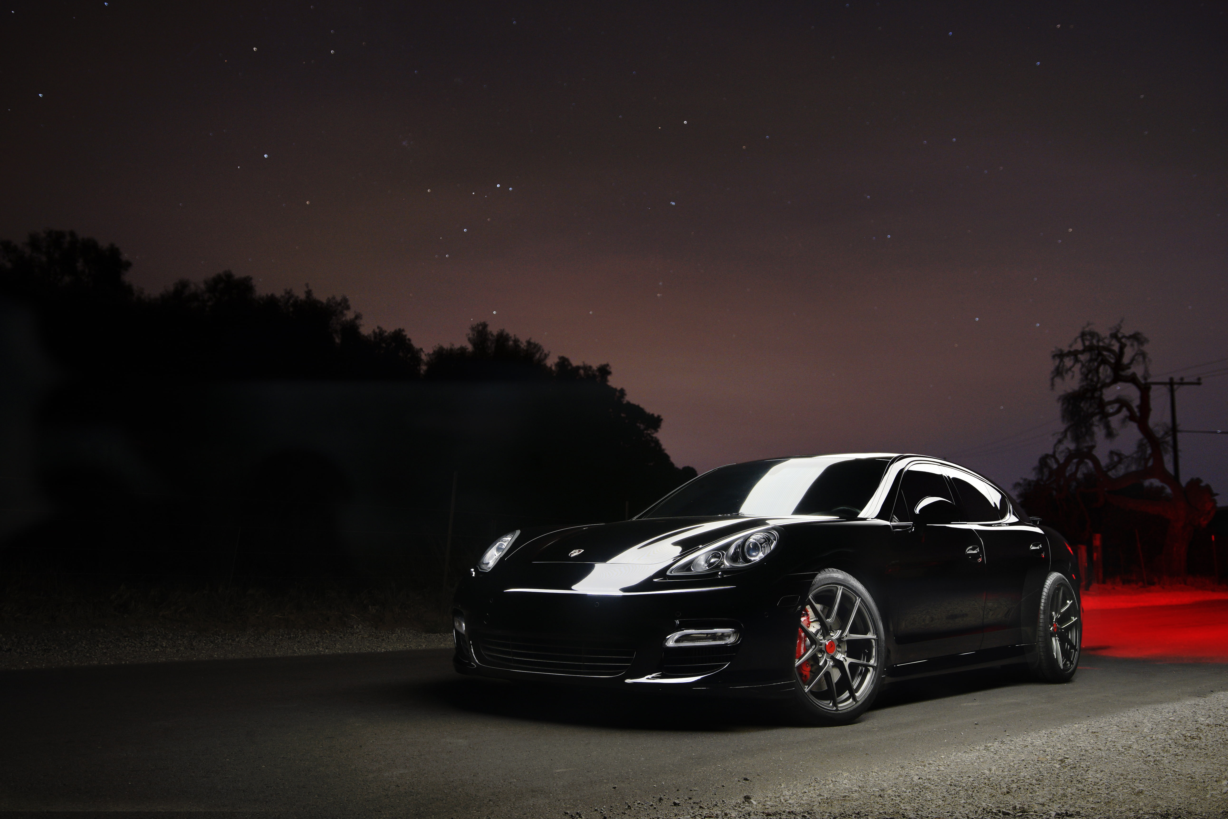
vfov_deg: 38.9
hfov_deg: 55.8
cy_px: 410
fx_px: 1160
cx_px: 614
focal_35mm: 34
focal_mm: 23
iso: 100
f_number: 13
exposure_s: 8
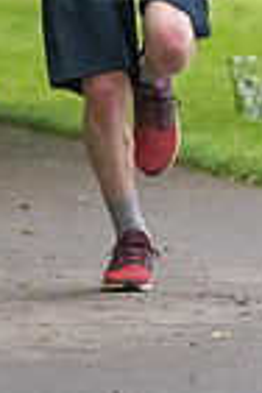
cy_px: -75
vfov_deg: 3.3
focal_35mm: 621
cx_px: 160
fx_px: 6779
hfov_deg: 2.2
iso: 6400
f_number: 5.6
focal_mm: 130
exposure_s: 1/1250
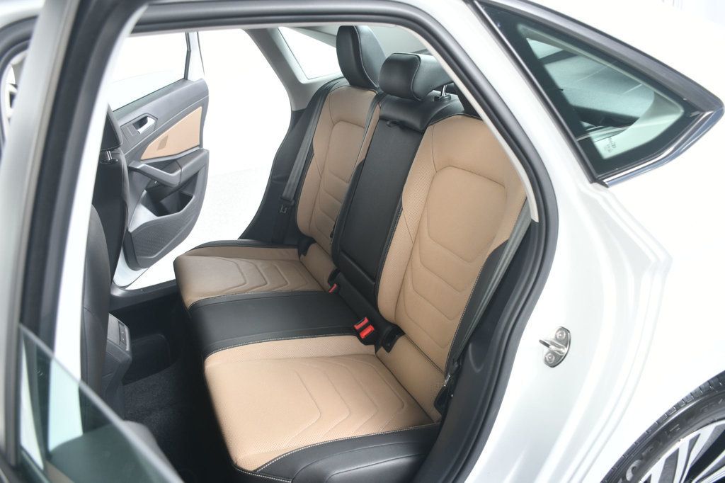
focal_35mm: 27
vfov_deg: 47.9
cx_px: 362
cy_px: 242
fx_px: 544
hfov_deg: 67.4
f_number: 4
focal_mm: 18
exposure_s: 1/160
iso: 100
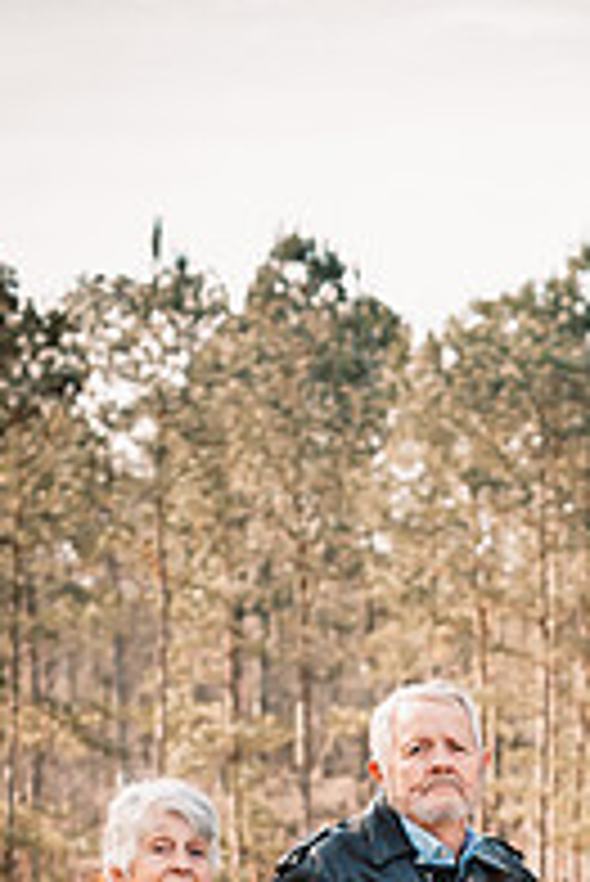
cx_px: 525
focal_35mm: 110
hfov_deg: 12.4
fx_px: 2699
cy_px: 994
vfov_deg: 17.9
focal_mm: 48
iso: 1000
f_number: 3.2
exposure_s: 1/1600
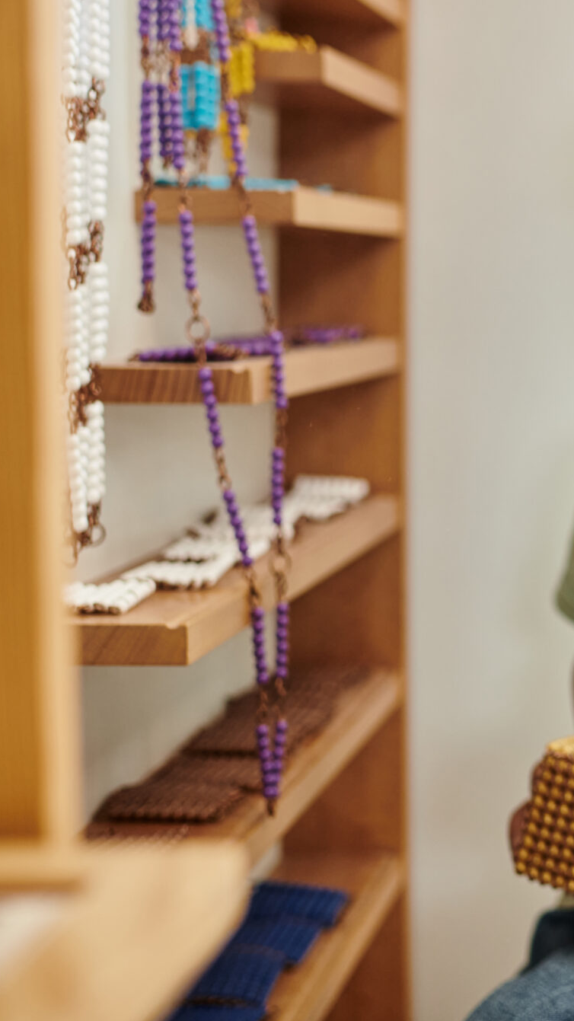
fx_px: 1895
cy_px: 375
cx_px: 878
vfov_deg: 30.0
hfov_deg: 15.7
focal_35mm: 70
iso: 500
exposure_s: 1/200
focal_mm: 35
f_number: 2.8
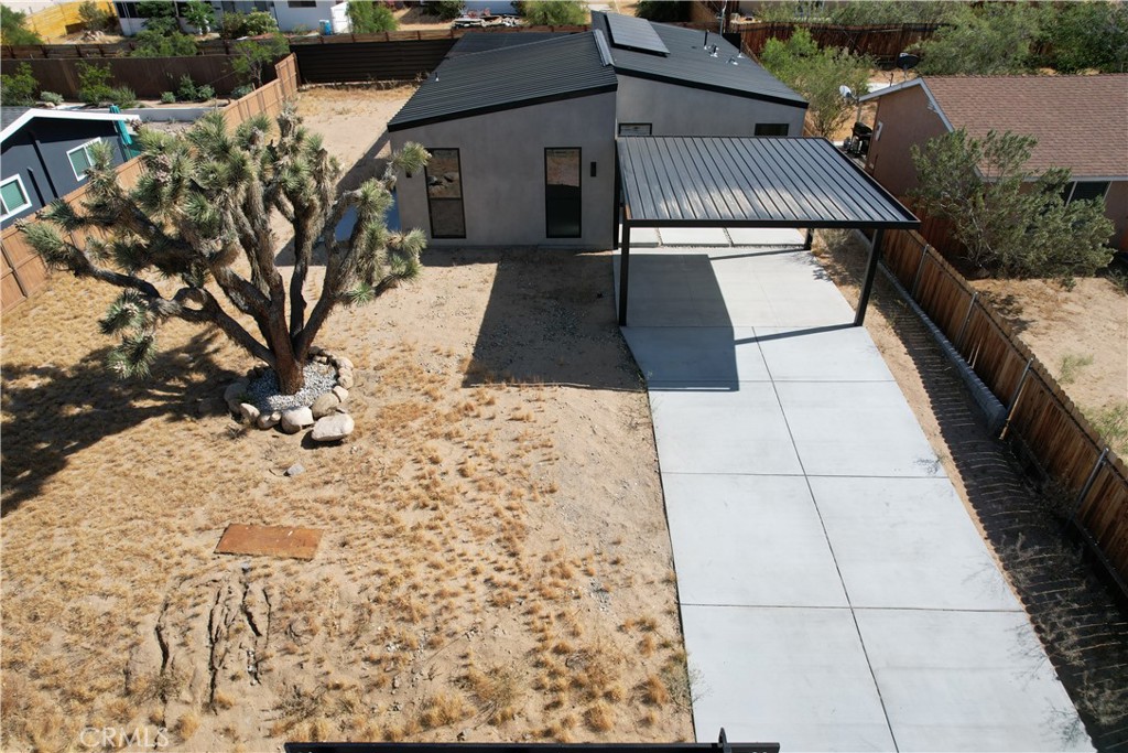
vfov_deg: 57.2
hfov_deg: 78.6
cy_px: 376
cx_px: 564
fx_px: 689
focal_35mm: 22
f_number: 2.8
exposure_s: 1/2500
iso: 130
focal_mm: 8.38
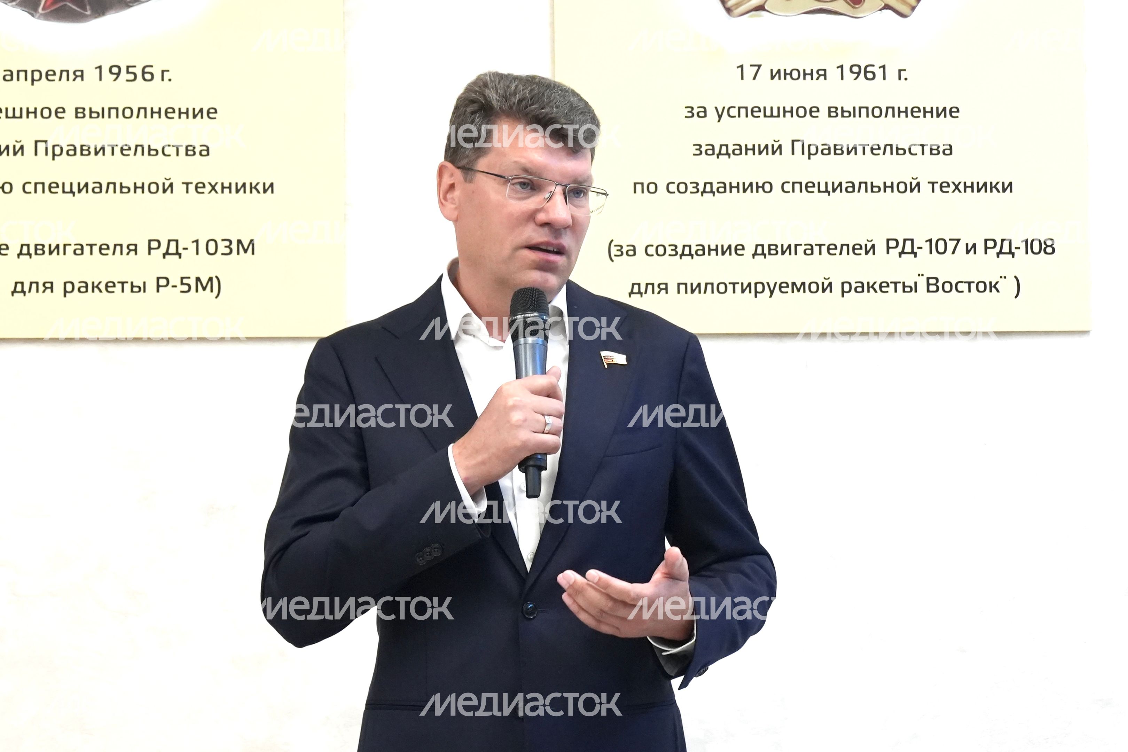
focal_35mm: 72
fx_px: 2256
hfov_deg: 28.1
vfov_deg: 18.9
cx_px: 564
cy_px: 376
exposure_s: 1/160
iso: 3200
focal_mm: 48
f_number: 5.6
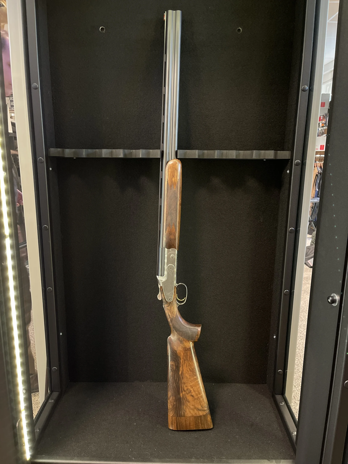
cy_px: 232
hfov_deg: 53.1
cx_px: 174
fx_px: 349
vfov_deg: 67.3
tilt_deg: -13.2
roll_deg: -0.4
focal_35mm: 26
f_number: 1.6
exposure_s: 1/48
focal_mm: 5.1
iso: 500
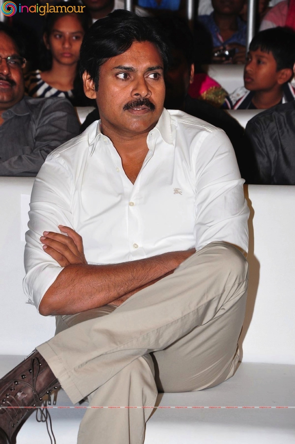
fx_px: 1940
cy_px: 222
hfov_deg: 8.7
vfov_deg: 13.1
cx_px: 148
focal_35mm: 158
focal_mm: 105
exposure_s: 1/125
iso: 500
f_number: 8
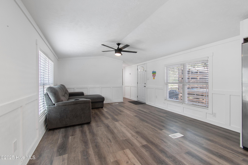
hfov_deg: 100.4
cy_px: 82
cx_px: 124
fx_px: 103
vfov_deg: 77.3
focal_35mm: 15
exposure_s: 1/13
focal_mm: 10
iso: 100
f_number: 4.5
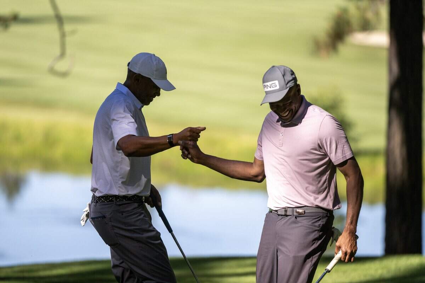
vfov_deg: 4.6
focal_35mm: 300
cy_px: 142
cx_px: 212
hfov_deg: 6.9
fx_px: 3541
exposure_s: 1/1250
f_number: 4
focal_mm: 300
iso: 320
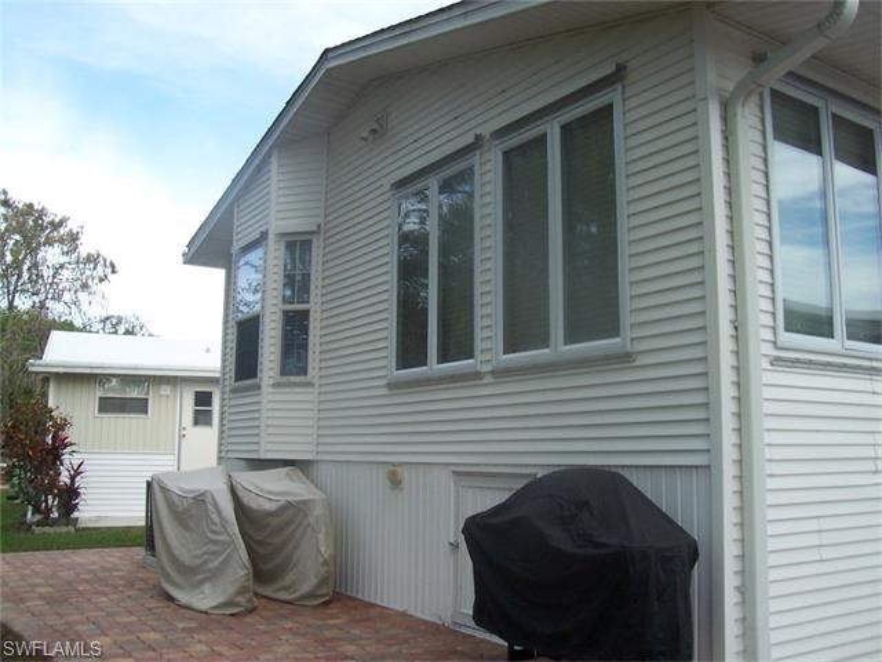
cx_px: 441
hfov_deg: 54.0
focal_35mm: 34
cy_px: 331
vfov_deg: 41.8
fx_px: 866
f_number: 5.6
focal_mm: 5.6
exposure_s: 1/180
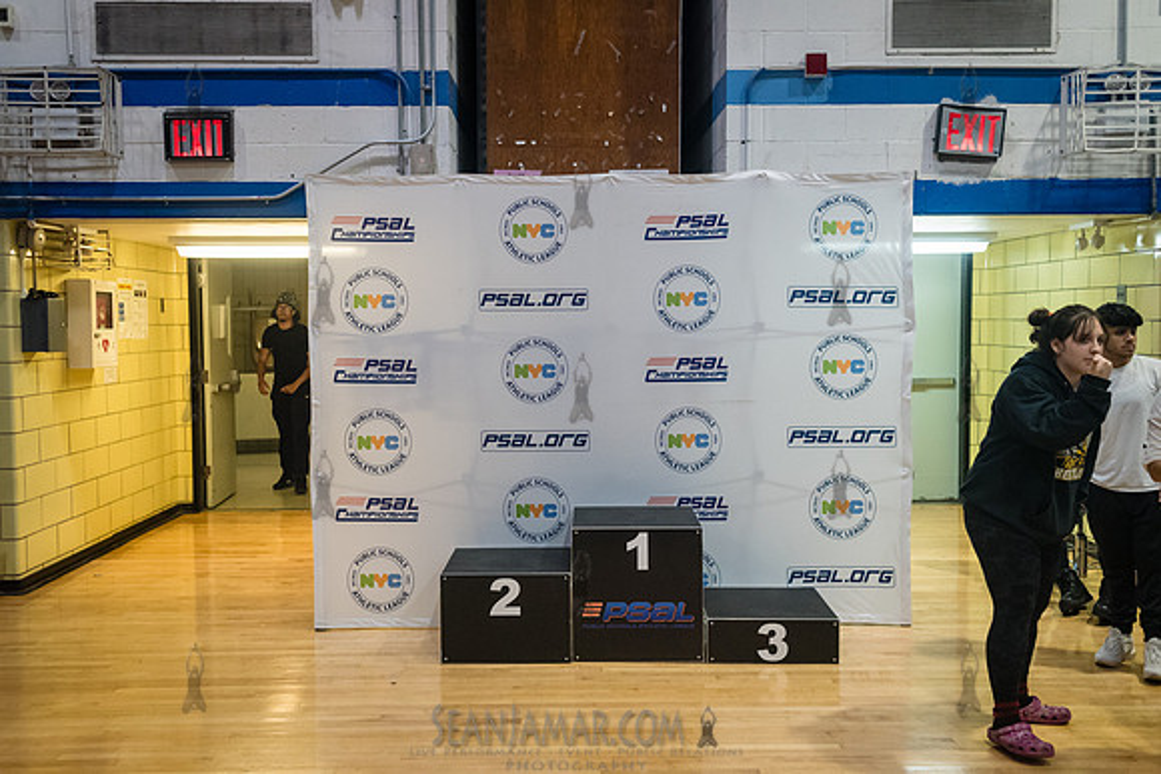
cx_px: 580
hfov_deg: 54.4
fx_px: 1129
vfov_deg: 37.9
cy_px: 387
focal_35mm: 35
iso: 5000
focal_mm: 35
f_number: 3.2
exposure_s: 1/500
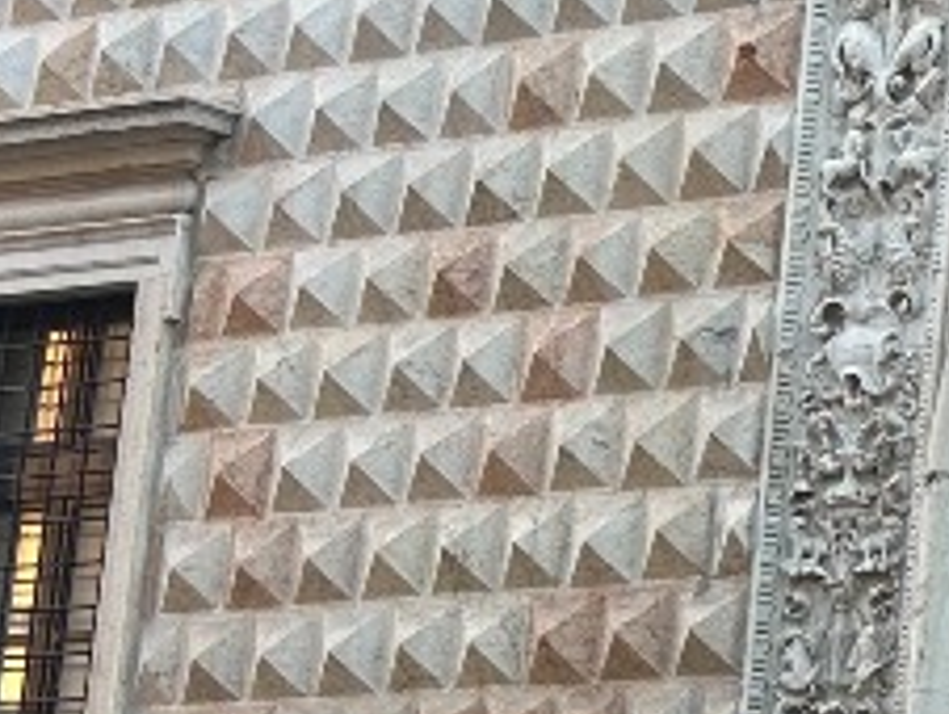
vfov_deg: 10.7
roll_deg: -1.2
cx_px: 2209
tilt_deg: +9.4
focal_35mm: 138
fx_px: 3787
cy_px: 517
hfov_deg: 11.9
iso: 40
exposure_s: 1/198
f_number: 1.5
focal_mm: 5.7
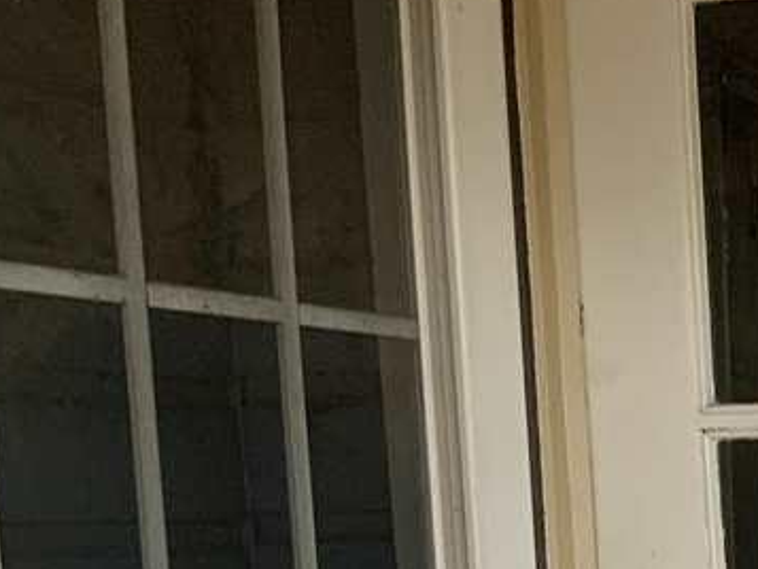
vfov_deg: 13.4
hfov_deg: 16.7
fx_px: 2278
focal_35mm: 104
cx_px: 1229
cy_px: 851
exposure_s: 1/60
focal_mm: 3
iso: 100
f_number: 1.8
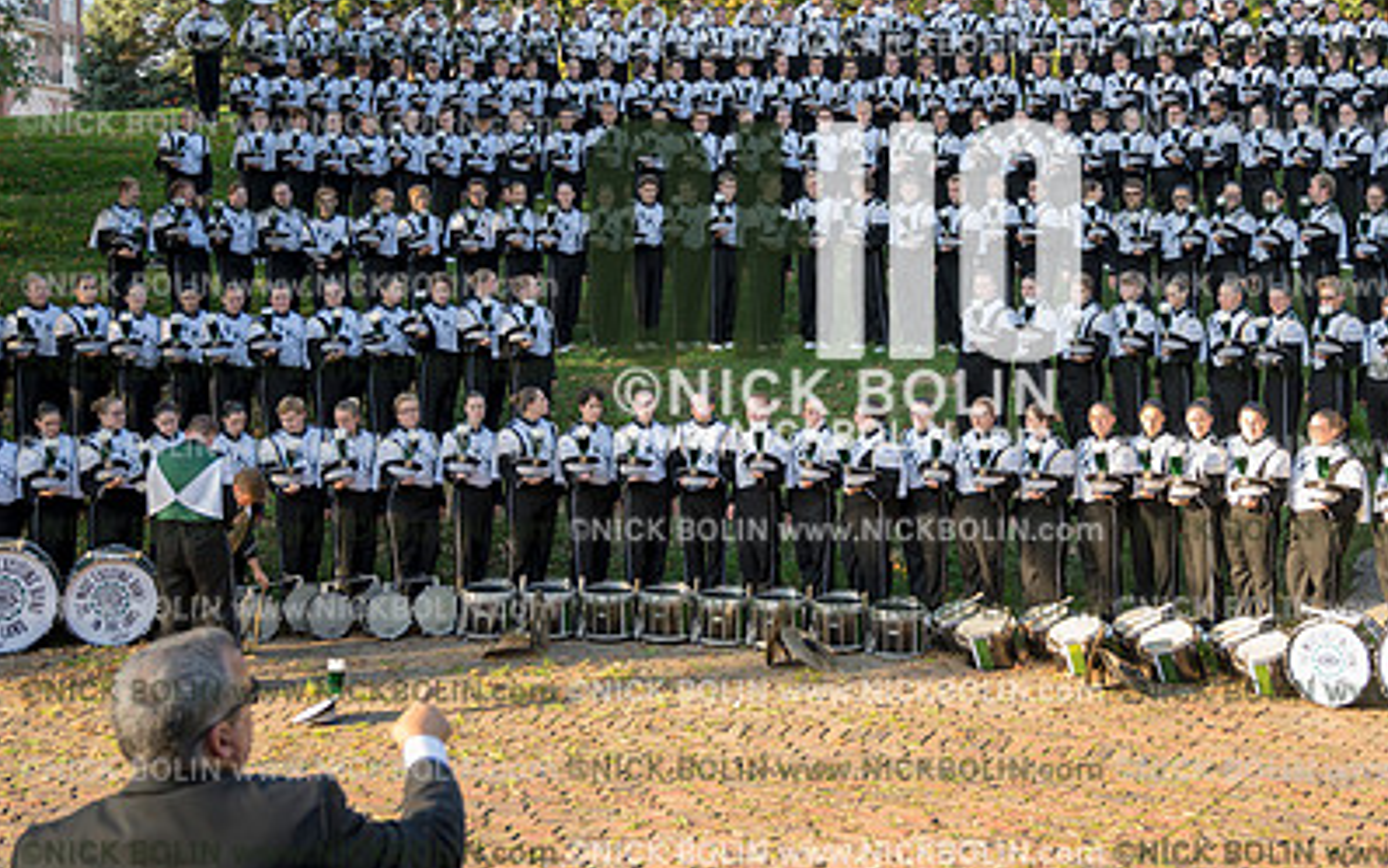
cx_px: 833
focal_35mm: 49
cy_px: 288
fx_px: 1854
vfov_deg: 26.2
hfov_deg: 40.9
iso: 125
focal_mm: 33
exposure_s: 1/100
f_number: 4
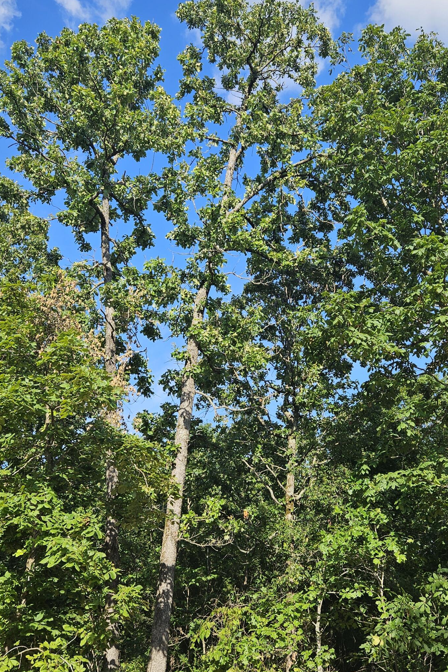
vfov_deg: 54.4
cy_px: 336
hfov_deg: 37.8
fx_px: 653
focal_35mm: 35
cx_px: 257
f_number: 1.8
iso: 25
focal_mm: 5.4
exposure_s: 1/1061
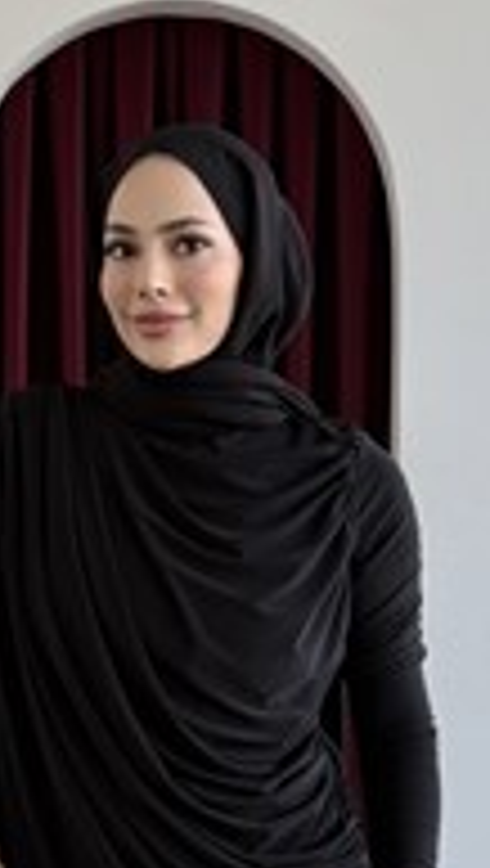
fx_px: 1290
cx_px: 148
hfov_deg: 21.4
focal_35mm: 56
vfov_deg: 35.8
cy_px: 708
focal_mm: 6.76
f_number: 1.78
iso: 80
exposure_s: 1/121
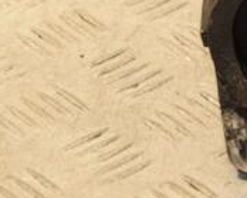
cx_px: 332
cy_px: -21
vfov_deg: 4.5
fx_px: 2484
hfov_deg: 5.7
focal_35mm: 340
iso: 800
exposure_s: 1/200
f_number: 6.3
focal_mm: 70
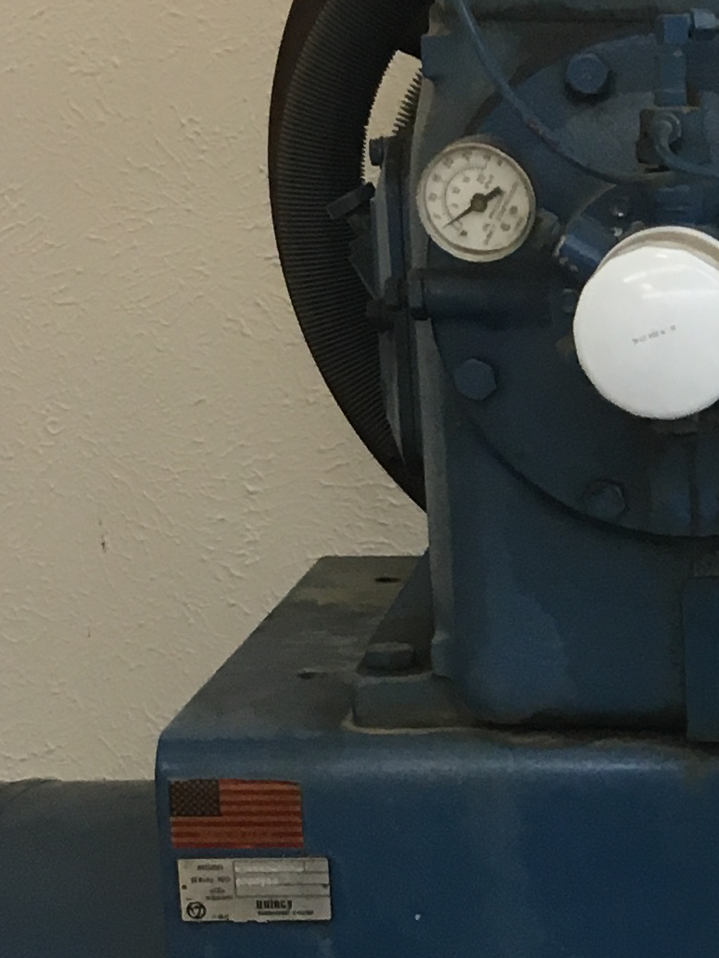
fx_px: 3130
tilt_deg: -15.3
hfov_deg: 12.4
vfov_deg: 17.2
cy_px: 849
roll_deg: -1.3
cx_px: 1132
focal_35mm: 113
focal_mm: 4.15
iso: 64
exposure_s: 1/30
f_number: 2.2
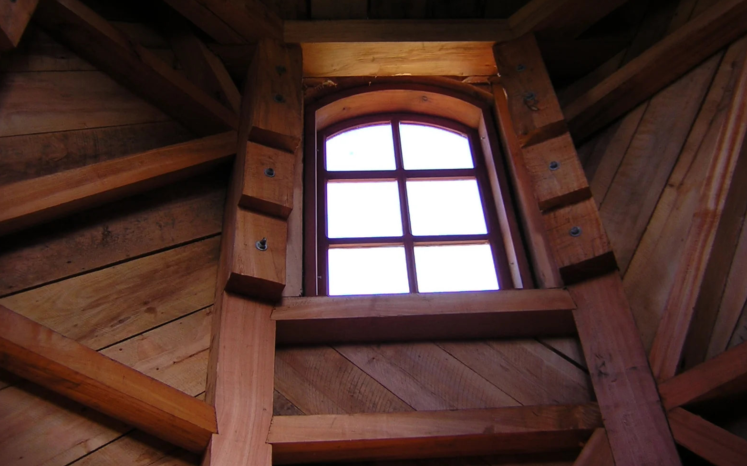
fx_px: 794
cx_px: 375
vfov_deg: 32.7
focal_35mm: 39
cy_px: 193
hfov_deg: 50.4
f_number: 2.6
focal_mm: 4.7
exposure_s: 1/66.7
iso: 100
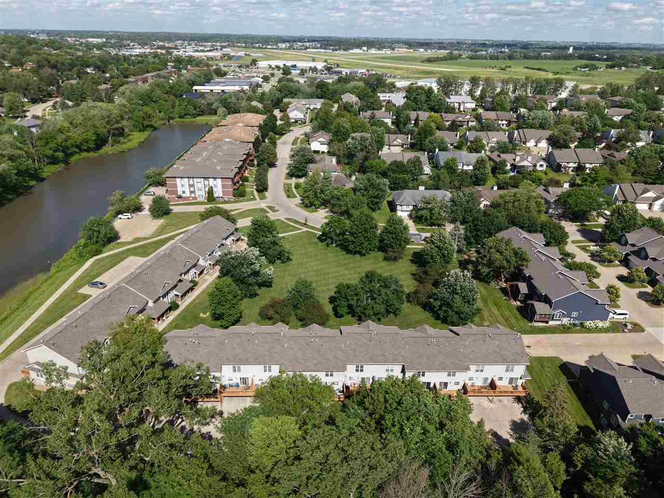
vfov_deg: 56.8
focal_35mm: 24
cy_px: 249
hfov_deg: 71.6
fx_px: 460
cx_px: 332
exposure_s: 1/400
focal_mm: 8.67
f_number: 1.8
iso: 100
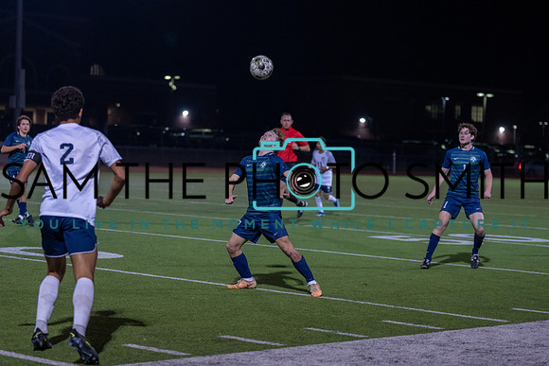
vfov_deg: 14.4
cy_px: 183
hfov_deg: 21.5
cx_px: 274
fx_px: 1449
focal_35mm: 95
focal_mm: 95
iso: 3200
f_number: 2.8
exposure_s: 1/1000
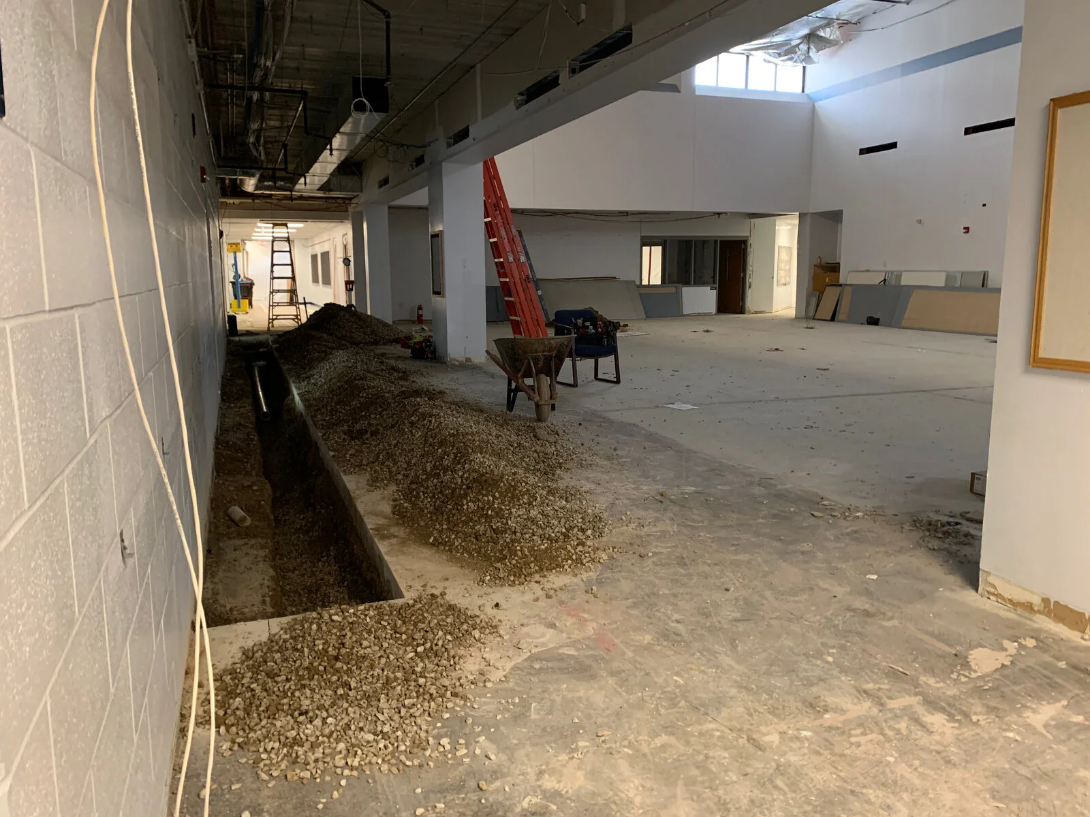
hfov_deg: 67.3
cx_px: 545
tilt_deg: -9.3
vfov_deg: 53.1
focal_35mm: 26
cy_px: 408
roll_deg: +0.4
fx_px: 819
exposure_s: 1/38
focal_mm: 4.25
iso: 400
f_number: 1.8
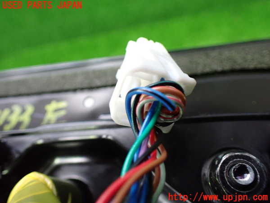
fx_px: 234
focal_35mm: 30
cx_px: 135
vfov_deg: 46.8
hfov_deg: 60.0
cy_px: 102
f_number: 2.3
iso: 800
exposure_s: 1/50
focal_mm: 5.4
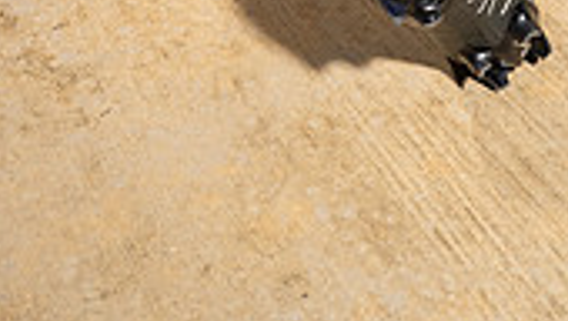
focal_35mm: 83
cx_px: 408
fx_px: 1251
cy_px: -425
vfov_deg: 12.0
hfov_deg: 25.3
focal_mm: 30
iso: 160
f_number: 10
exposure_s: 1/250
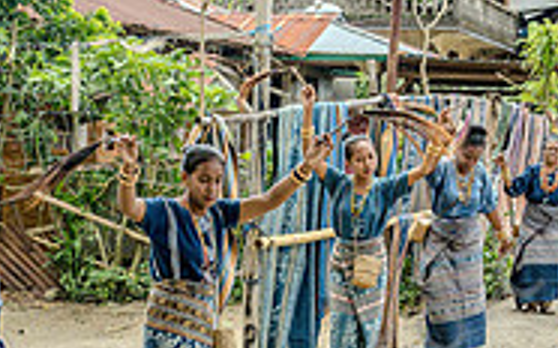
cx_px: 227
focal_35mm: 114
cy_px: 444
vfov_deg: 11.2
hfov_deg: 18.3
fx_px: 1733
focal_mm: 35
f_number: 5
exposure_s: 1/500
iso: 800
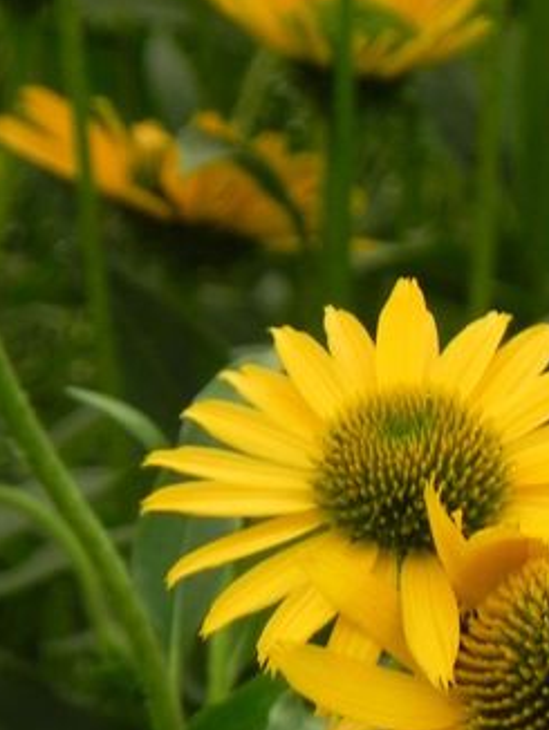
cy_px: 752
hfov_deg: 1.8
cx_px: 512
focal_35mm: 828
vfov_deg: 2.4
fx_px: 17486
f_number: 5
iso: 160
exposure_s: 1/50
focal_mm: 59.9
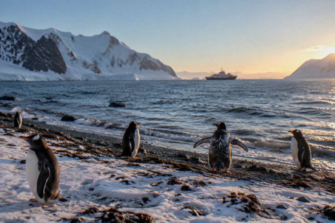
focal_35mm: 64
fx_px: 595
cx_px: 168
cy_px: 112
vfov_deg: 21.2
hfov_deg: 31.4
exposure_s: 1/60
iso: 5000
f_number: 5
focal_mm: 64
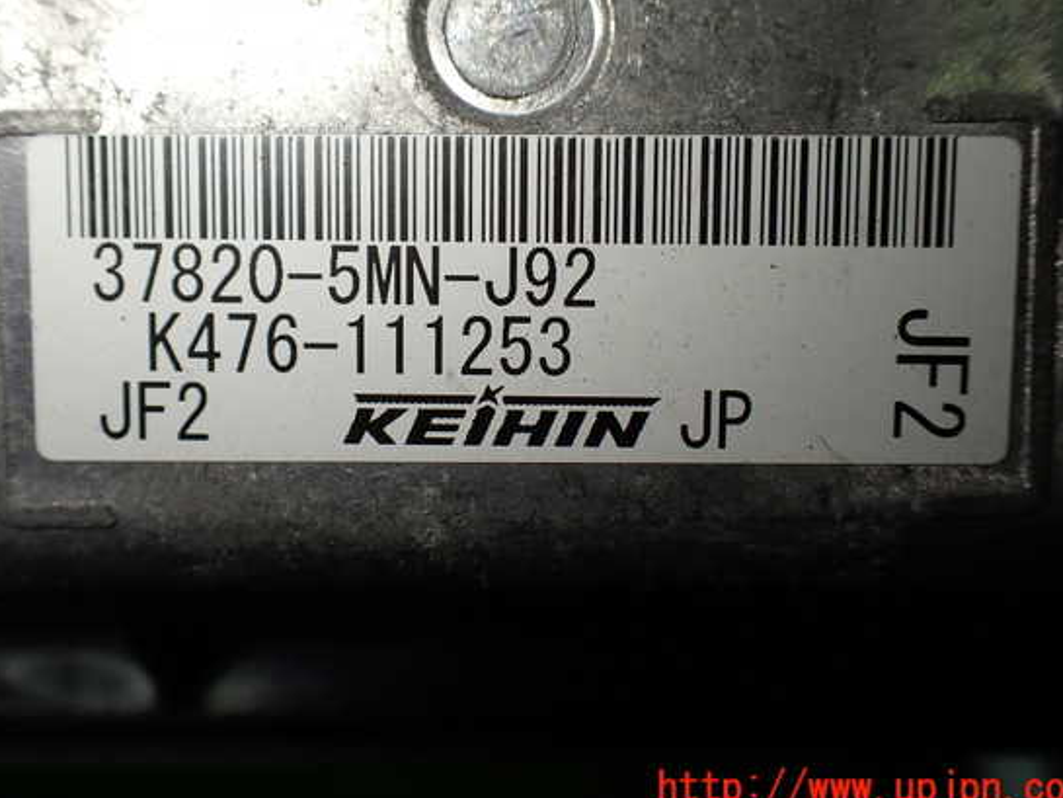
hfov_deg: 55.3
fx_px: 1014
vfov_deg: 42.9
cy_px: 375
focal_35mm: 33
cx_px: 513
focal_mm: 5.4
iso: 100
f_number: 3.2
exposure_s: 1/160
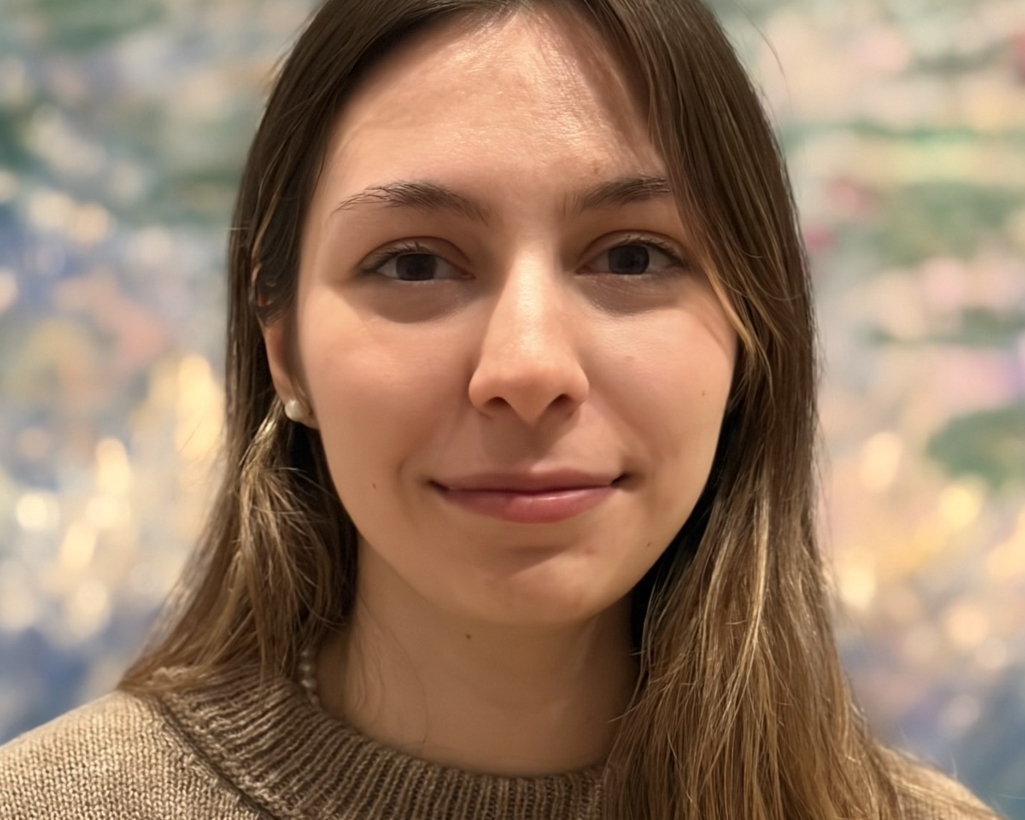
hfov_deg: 26.8
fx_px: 2154
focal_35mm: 71
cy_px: 460
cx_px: 510
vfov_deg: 21.5
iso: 250
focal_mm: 5.96
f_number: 1.6
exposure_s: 1/40
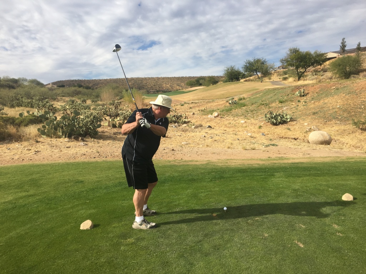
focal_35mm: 29
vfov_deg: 48.2
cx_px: 183
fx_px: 307
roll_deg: +2.0
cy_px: 137
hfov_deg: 61.7
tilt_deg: -7.1
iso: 25
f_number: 2.2
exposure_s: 1/1672
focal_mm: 4.15
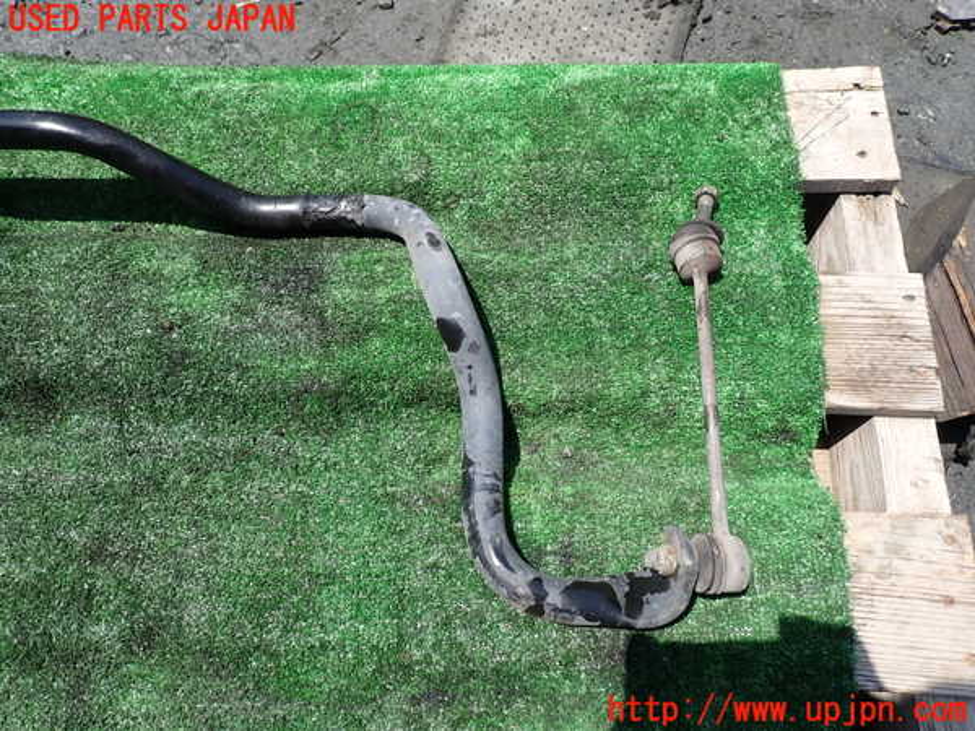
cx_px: 488
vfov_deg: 54.9
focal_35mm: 25
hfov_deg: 69.4
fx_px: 704
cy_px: 366
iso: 100
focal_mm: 4.5
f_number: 2.8
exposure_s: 1/800
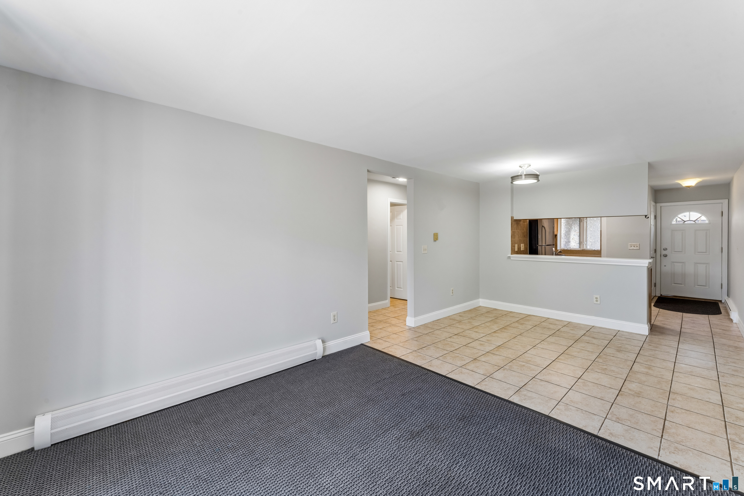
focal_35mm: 14
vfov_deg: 81.2
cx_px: 372
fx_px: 289
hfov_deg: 104.3
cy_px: 248
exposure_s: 1/10
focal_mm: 14
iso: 400
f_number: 13
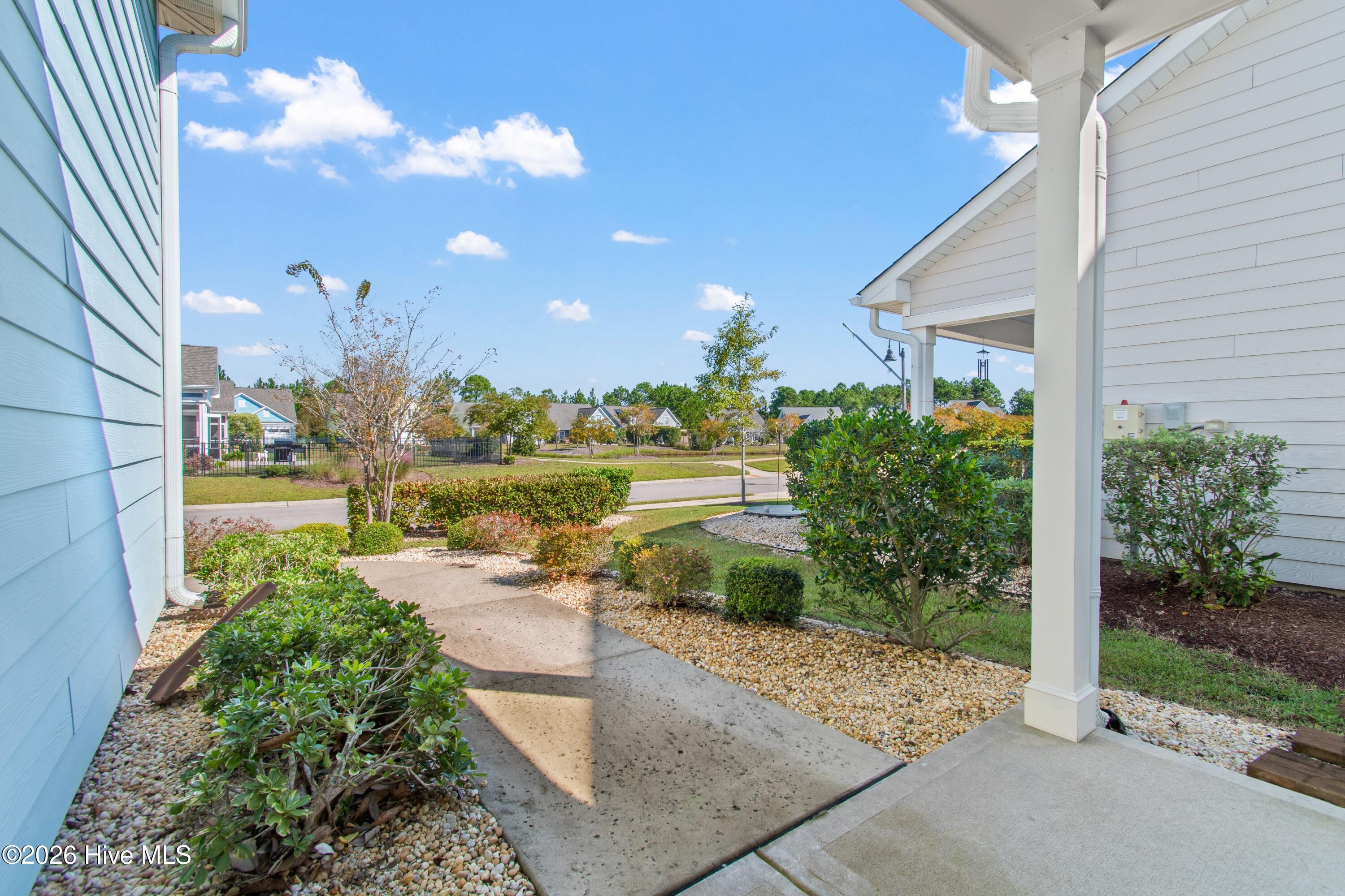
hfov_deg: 100.4
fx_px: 560
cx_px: 672
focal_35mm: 15
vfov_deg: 77.3
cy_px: 448
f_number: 5.6
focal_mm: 10
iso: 100
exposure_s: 1/125
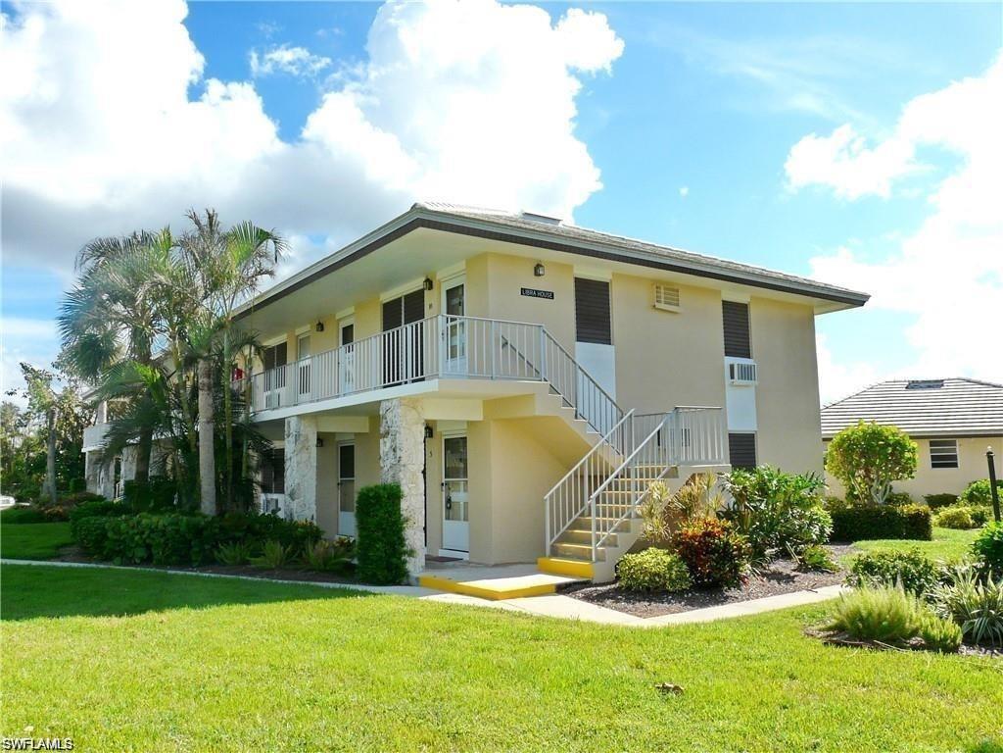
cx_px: 502
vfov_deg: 49.7
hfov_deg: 63.4
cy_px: 376
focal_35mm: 28
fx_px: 811
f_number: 5.6
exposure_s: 1/320
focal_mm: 4.6
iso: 100
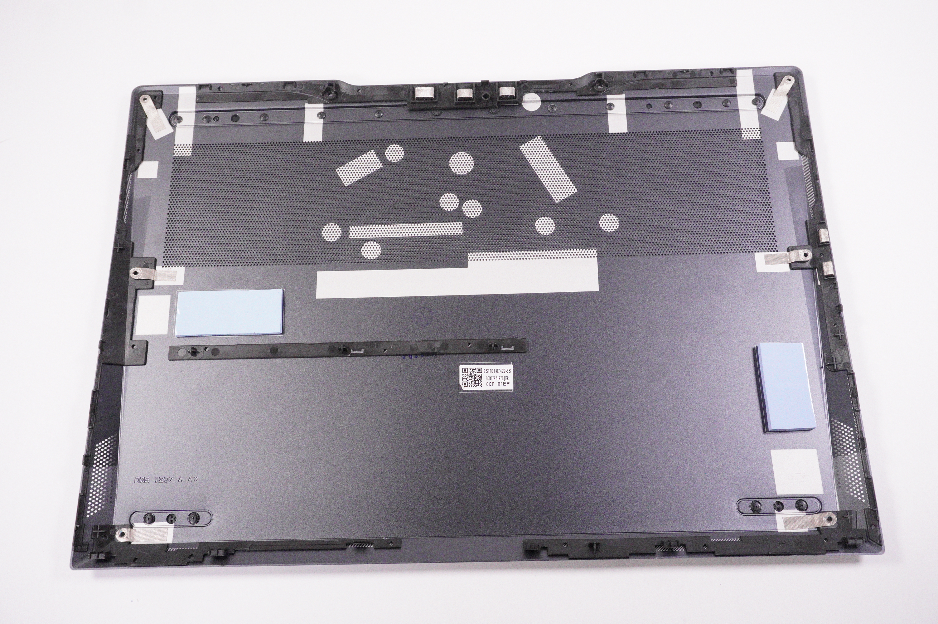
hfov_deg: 57.3
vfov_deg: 39.9
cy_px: 312
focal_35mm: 33
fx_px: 859
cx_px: 469
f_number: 6.3
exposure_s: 1/2000
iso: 5000
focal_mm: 22
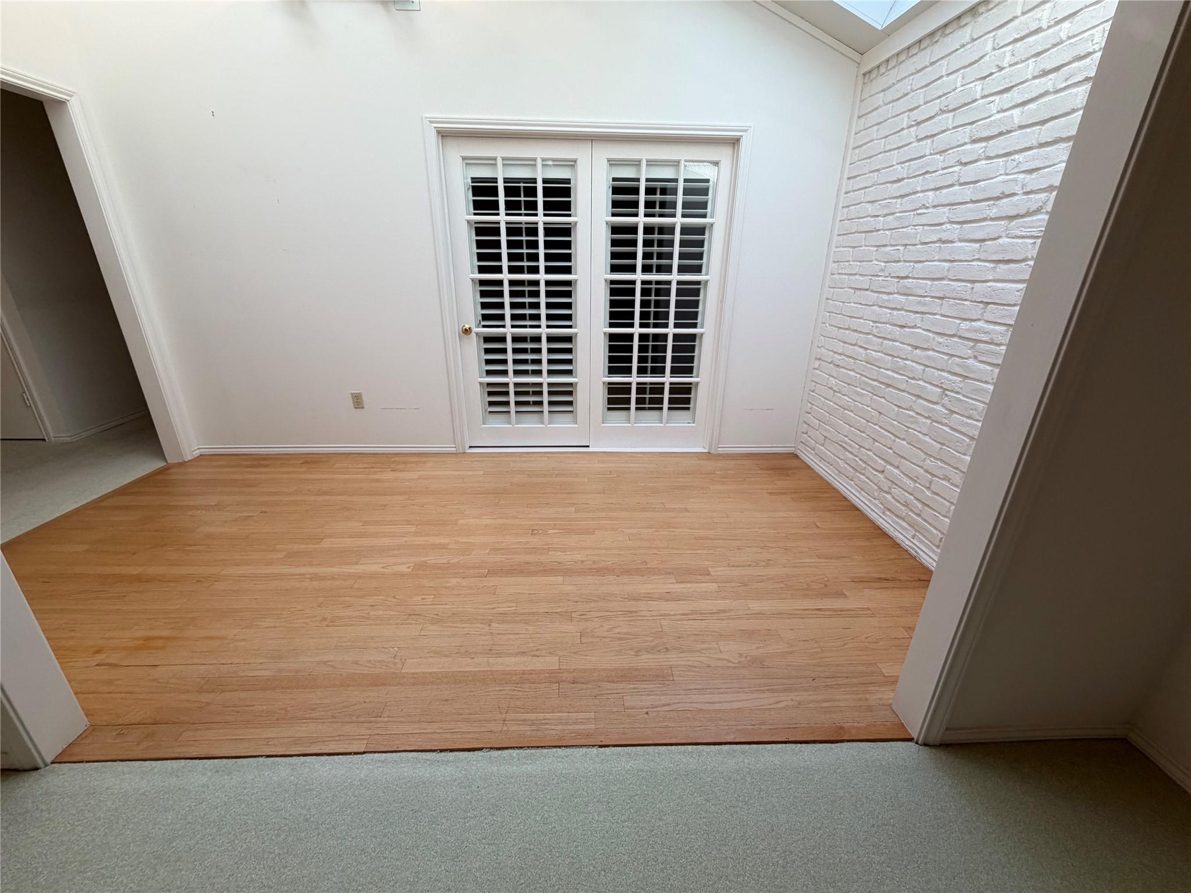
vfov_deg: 85.7
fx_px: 482
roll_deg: -0.9
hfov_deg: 102.1
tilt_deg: -21.3
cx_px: 596
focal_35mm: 14
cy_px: 446
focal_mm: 2.22
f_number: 2.2
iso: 100
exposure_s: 1/120
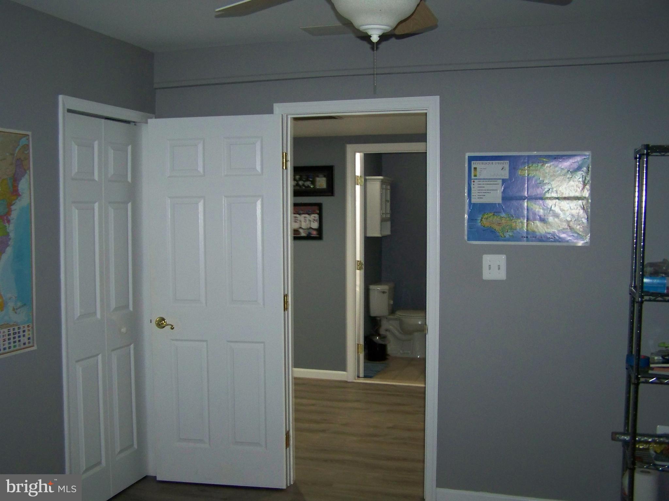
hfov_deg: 49.0
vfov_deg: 37.7
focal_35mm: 38
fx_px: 734
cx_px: 334
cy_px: 250
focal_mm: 6.3
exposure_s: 1/30
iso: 200
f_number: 2.8
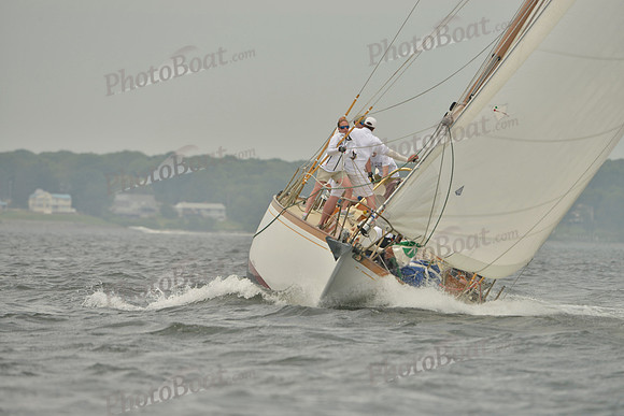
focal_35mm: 400
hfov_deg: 5.2
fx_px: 6935
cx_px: 312
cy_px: 208
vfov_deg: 3.4
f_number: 7.1
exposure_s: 1/1250
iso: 280
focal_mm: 400
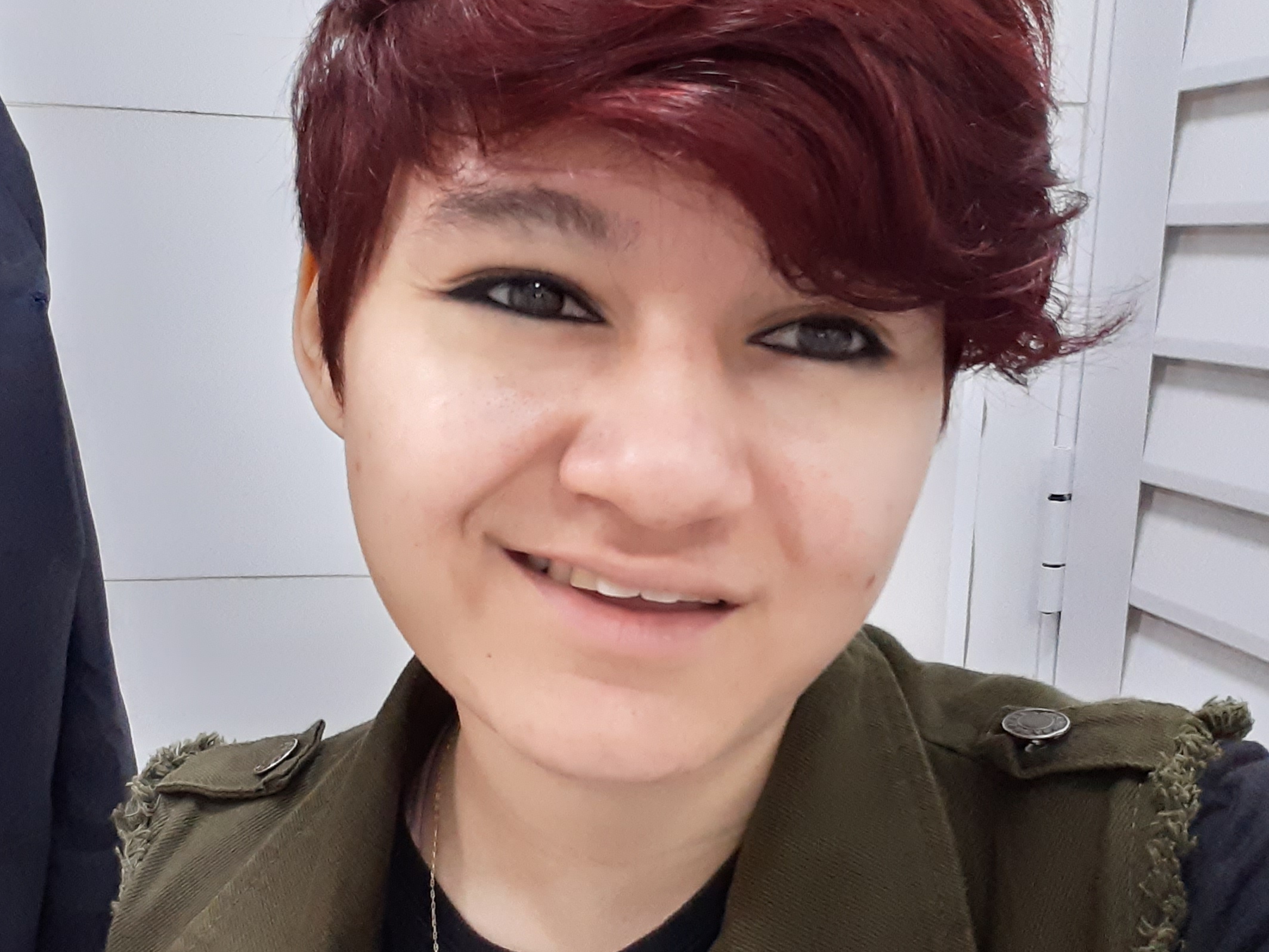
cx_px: 596
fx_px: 1393
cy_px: 515
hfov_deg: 48.9
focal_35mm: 38
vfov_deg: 37.7
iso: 320
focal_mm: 2.61
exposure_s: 1/30
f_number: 2
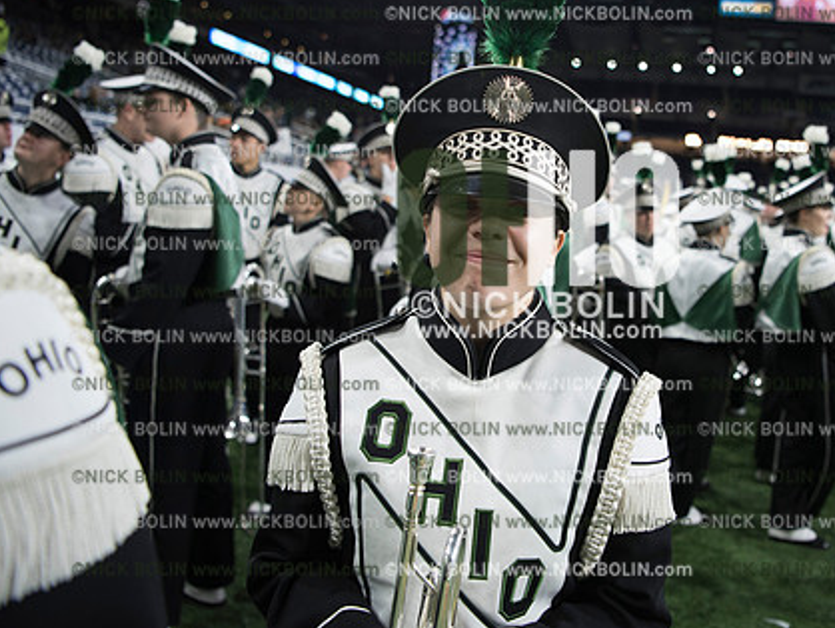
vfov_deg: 43.9
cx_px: 537
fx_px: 772
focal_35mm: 32
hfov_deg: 55.9
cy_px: 245
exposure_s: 1/800
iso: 1250
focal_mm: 24
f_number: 2.8
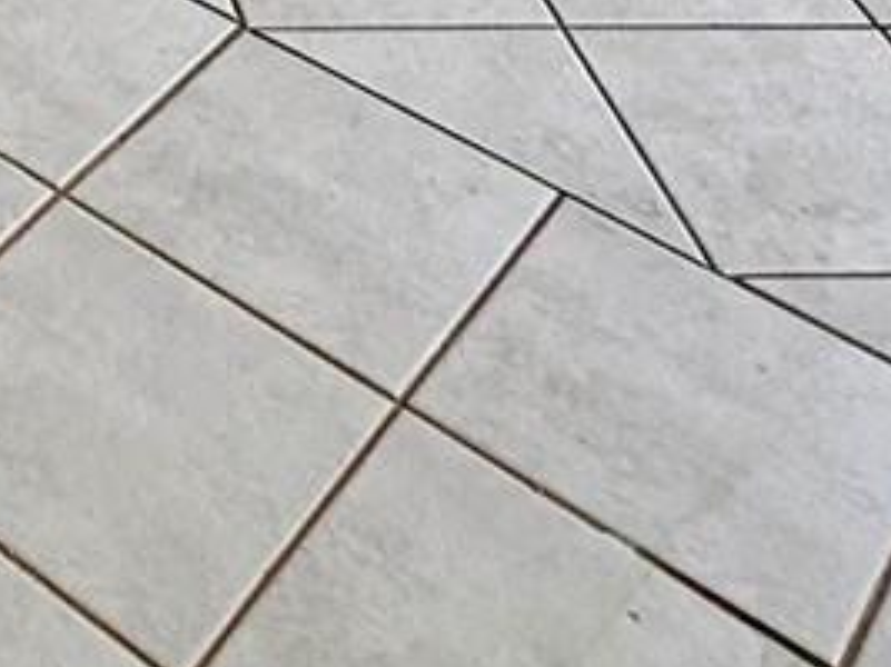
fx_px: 2161
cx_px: -307
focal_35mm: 84
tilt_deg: -10.6
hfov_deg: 20.9
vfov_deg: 12.8
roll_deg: -0.6
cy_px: -997
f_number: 2.2
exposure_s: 1/120
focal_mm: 2.22
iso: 80
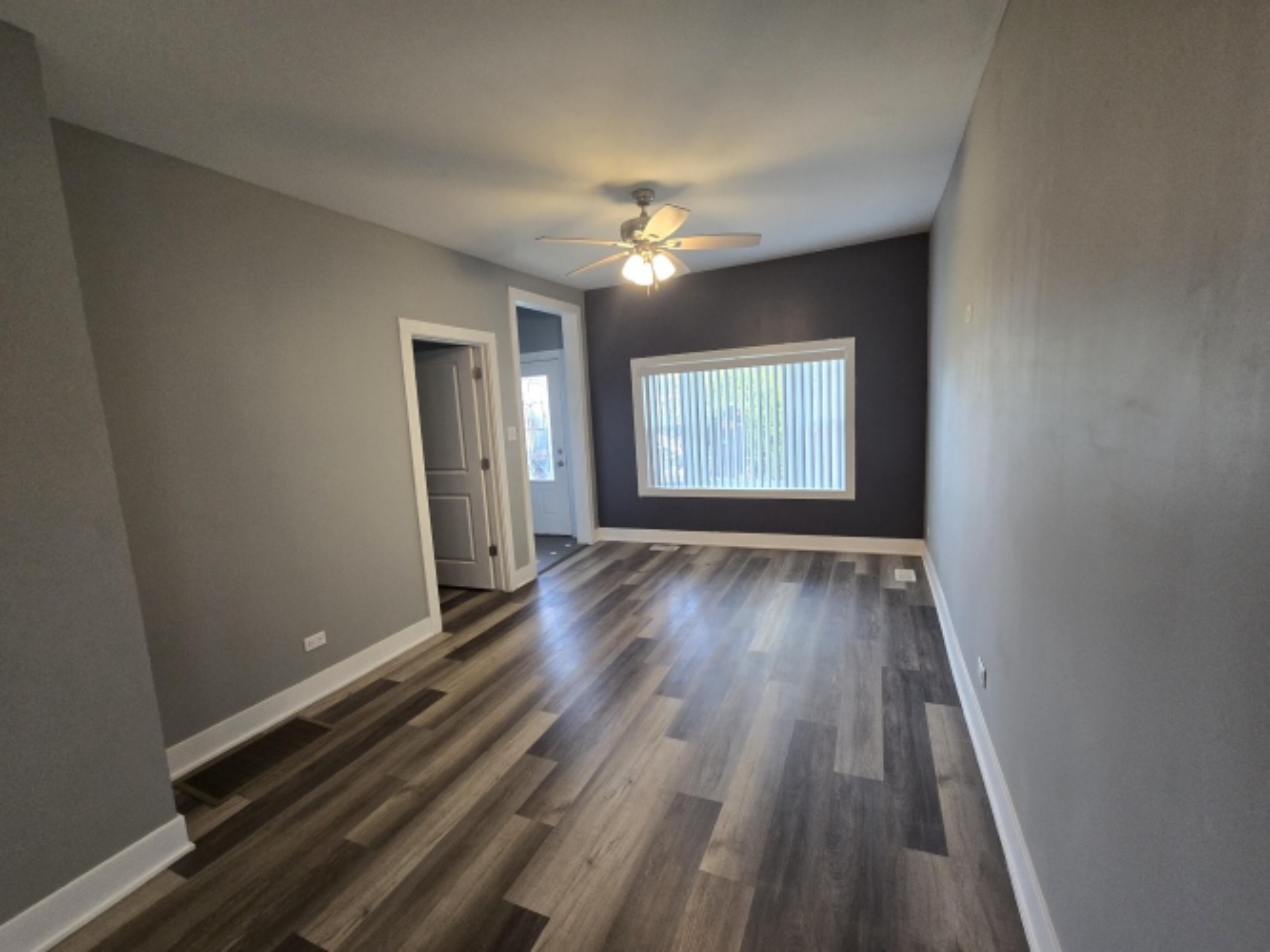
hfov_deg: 106.2
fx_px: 477
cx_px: 635
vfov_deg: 89.9
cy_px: 476
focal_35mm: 13
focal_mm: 2.2
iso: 200
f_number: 2.2
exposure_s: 1/60
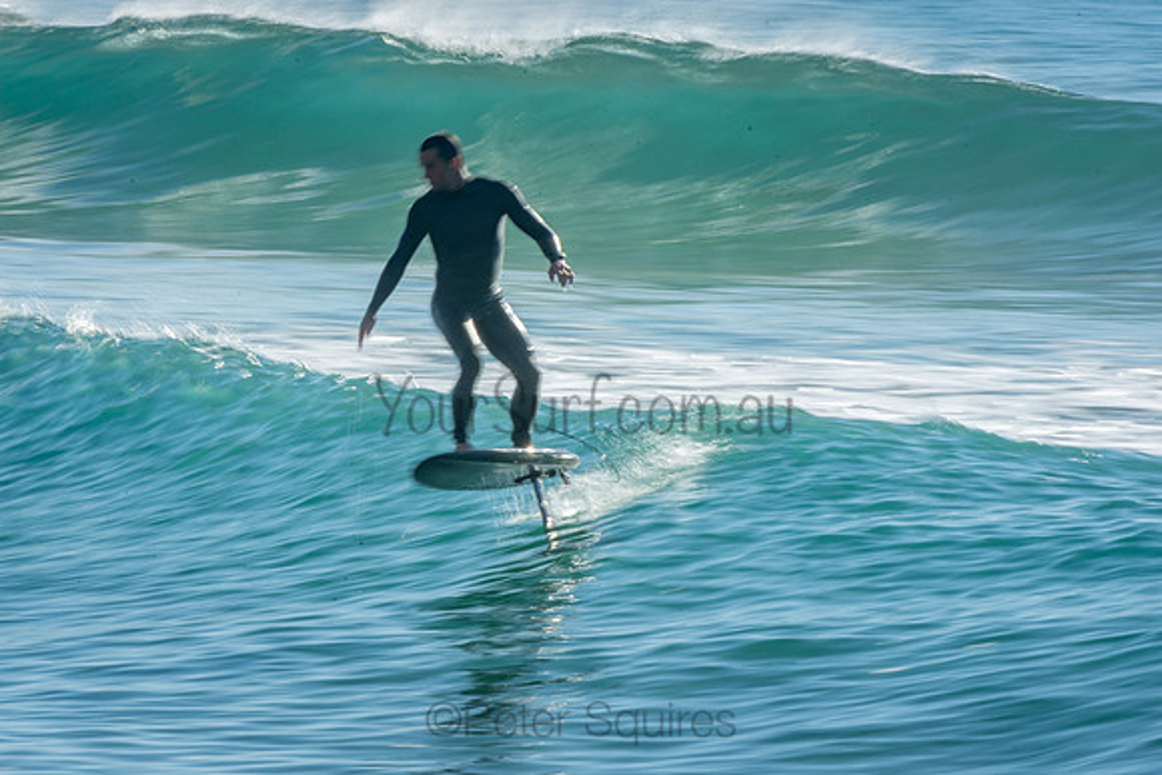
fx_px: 19370
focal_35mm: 600
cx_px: 581
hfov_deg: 3.4
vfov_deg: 2.3
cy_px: 388
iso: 100
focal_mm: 400
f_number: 32
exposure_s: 1/20
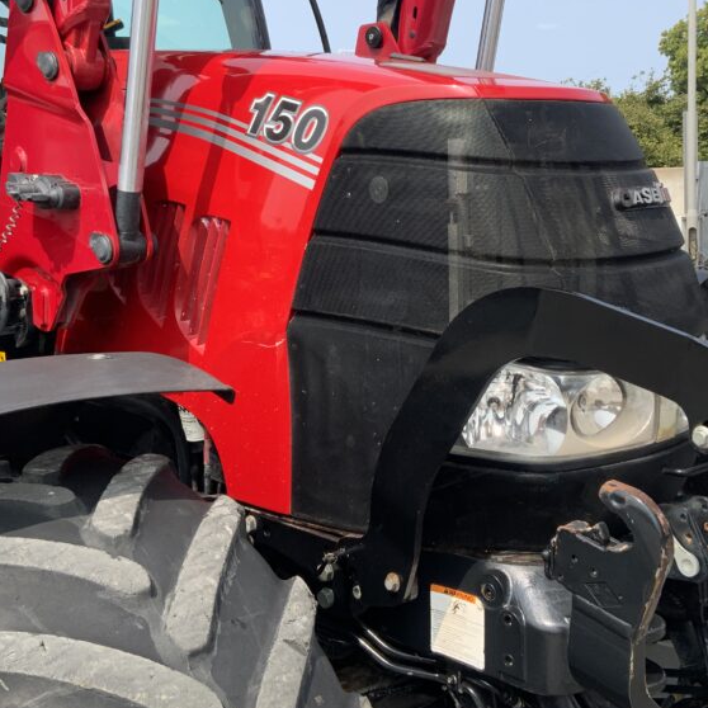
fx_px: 1088
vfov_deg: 35.7
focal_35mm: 47
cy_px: 240
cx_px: 424
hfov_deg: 35.9
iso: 16
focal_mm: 3
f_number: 1.8
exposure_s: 1/962
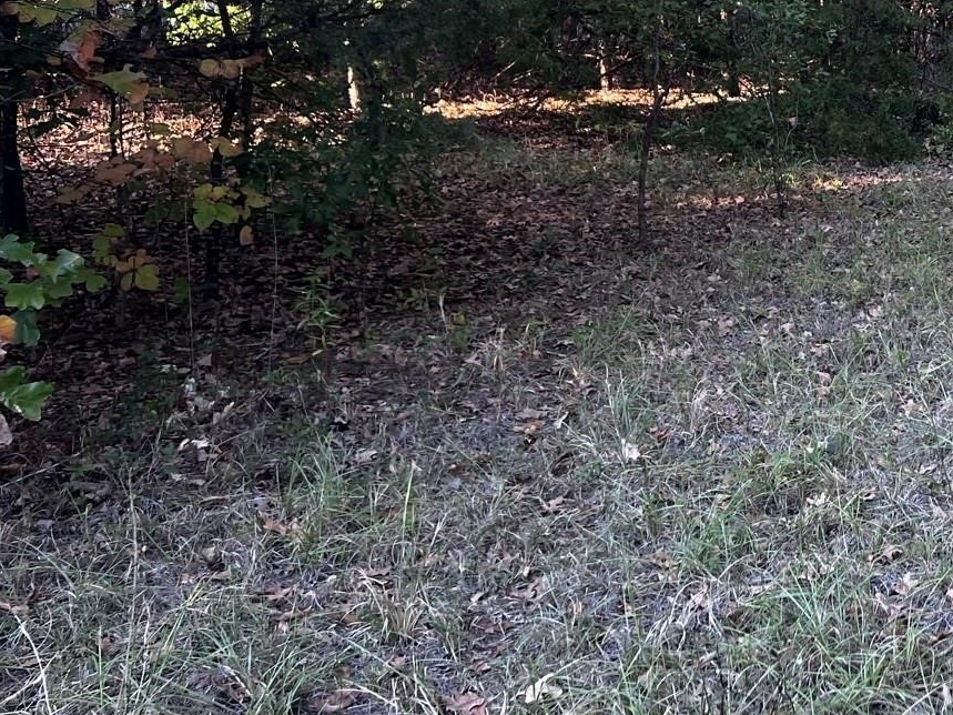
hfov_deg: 28.1
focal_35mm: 62
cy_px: 152
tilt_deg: -3.8
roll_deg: -1.1
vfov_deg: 23.3
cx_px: 1082
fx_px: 1707
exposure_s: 1/121
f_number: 1.5
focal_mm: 5.7
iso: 50
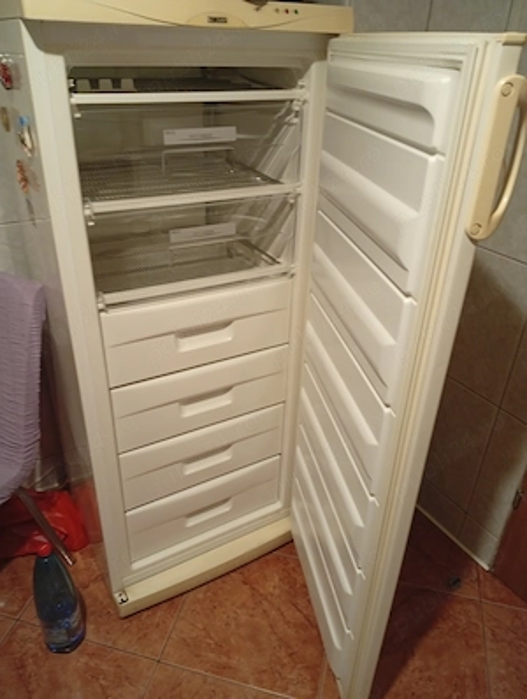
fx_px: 546
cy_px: 350
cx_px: 264
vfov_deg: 65.2
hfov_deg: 51.5
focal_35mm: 27
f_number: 1.8
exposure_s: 1/20
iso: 775
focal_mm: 3.98
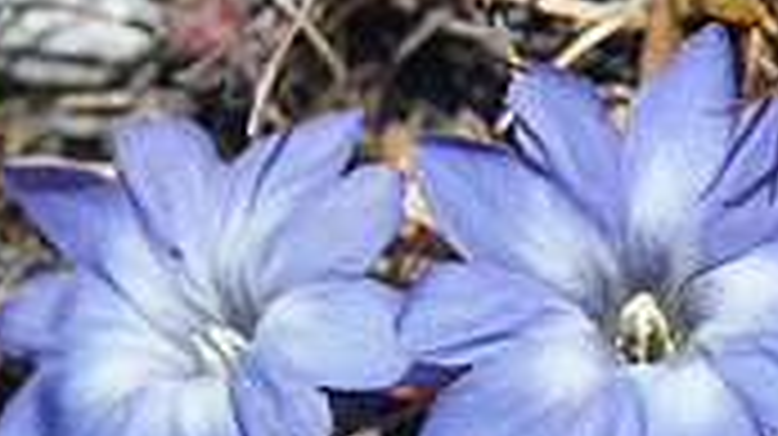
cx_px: 513
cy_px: 355
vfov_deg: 2.1
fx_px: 11626
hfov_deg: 3.8
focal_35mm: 564
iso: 100
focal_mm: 50.48
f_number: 3.5
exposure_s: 1/500
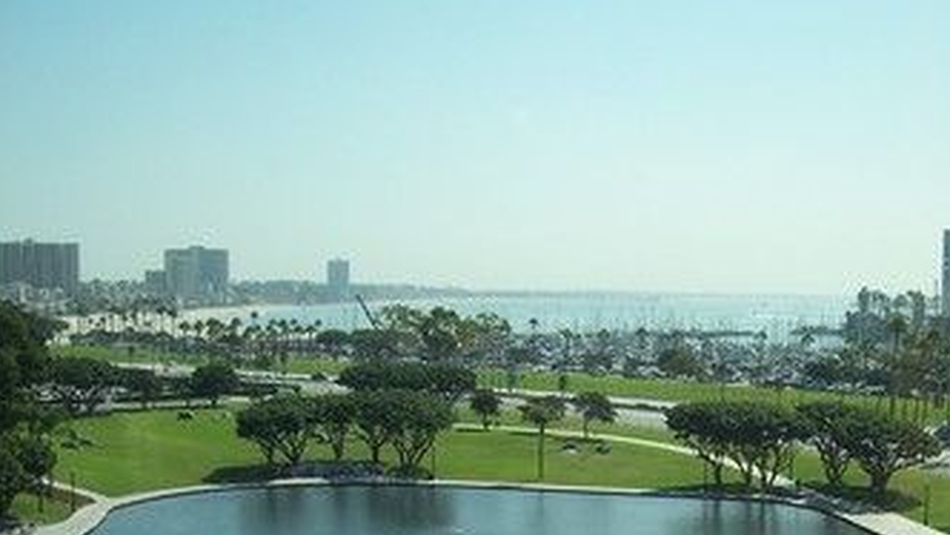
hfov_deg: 35.2
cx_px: 595
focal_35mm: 59
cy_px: 534
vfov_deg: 19.8
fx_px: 1487
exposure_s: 1/125
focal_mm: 6
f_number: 3
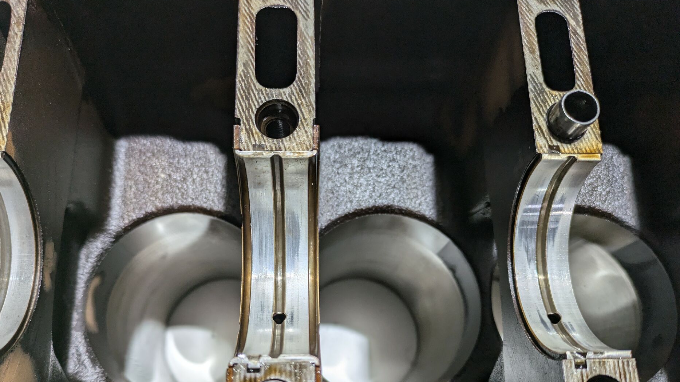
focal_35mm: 28
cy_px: 251
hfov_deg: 67.9
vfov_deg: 41.0
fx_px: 505
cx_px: 332
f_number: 1.89
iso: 60
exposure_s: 1/50
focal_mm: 5.43
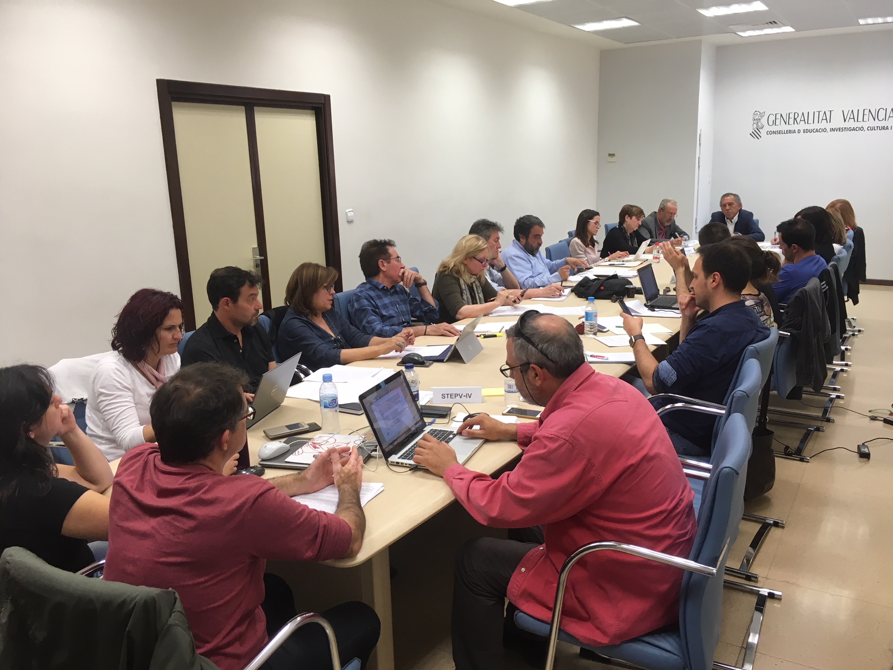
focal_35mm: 29
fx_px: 748
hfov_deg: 61.7
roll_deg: +0.7
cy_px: 335
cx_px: 446
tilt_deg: -12.4
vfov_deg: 48.2
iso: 32
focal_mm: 4.15
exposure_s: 1/33
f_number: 2.2
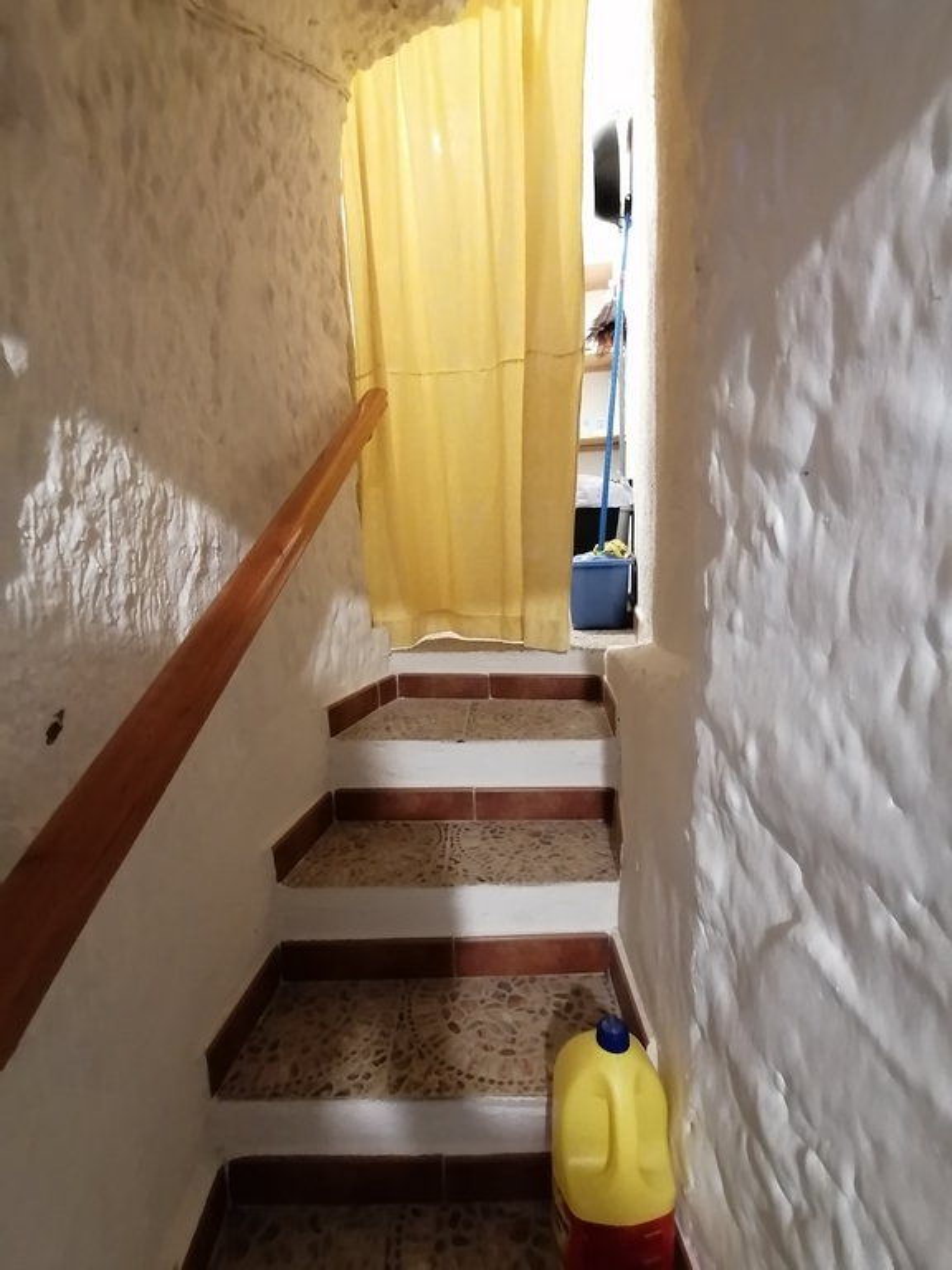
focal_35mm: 17
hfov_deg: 74.7
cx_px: 476
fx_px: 623
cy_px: 635
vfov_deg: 91.0
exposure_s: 1/20
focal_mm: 2.7
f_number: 2.4
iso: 640
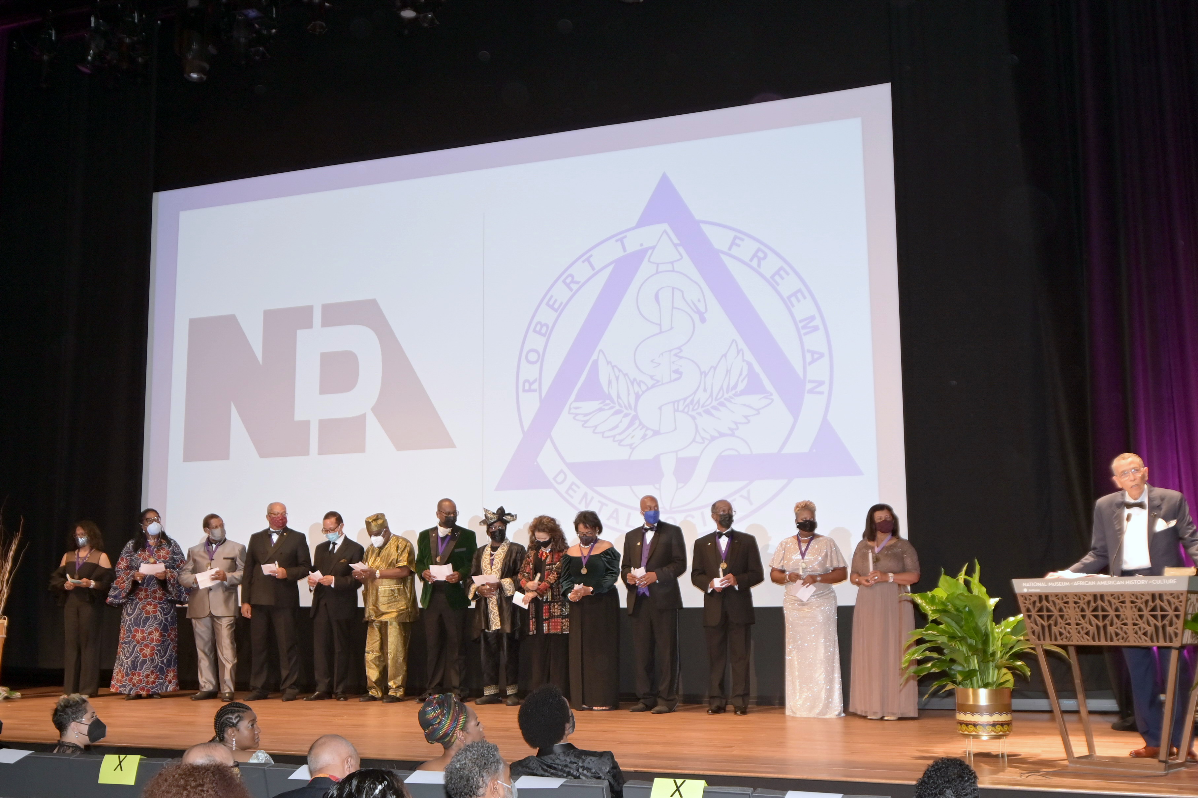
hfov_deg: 49.6
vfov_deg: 34.2
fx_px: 1298
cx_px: 591
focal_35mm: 39
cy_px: 424
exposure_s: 1/60
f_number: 4.5
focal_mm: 24
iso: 640
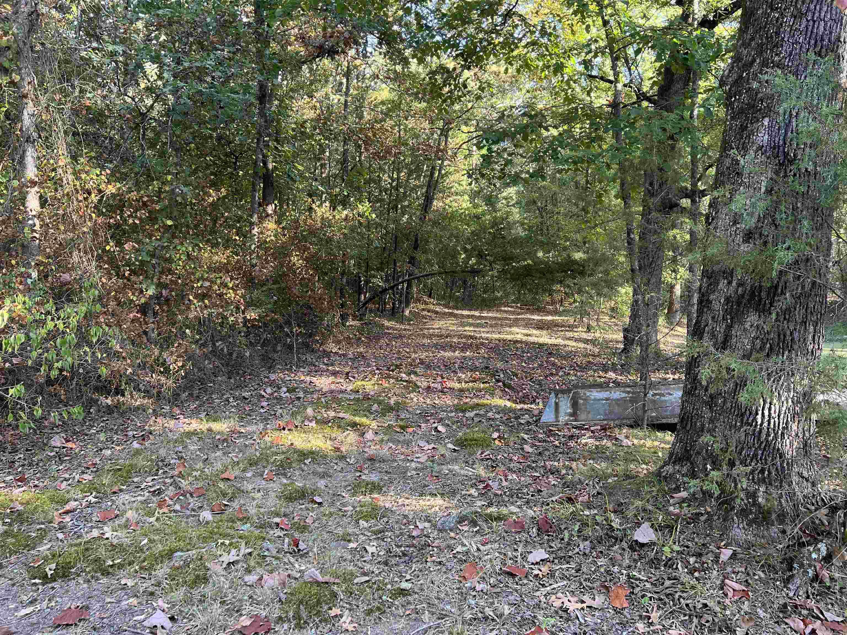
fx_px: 636
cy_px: 318
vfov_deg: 53.1
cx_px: 424
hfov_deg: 67.3
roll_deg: -0.2
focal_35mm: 26
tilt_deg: -3.5
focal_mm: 5.7
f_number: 1.5
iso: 80
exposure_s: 1/121
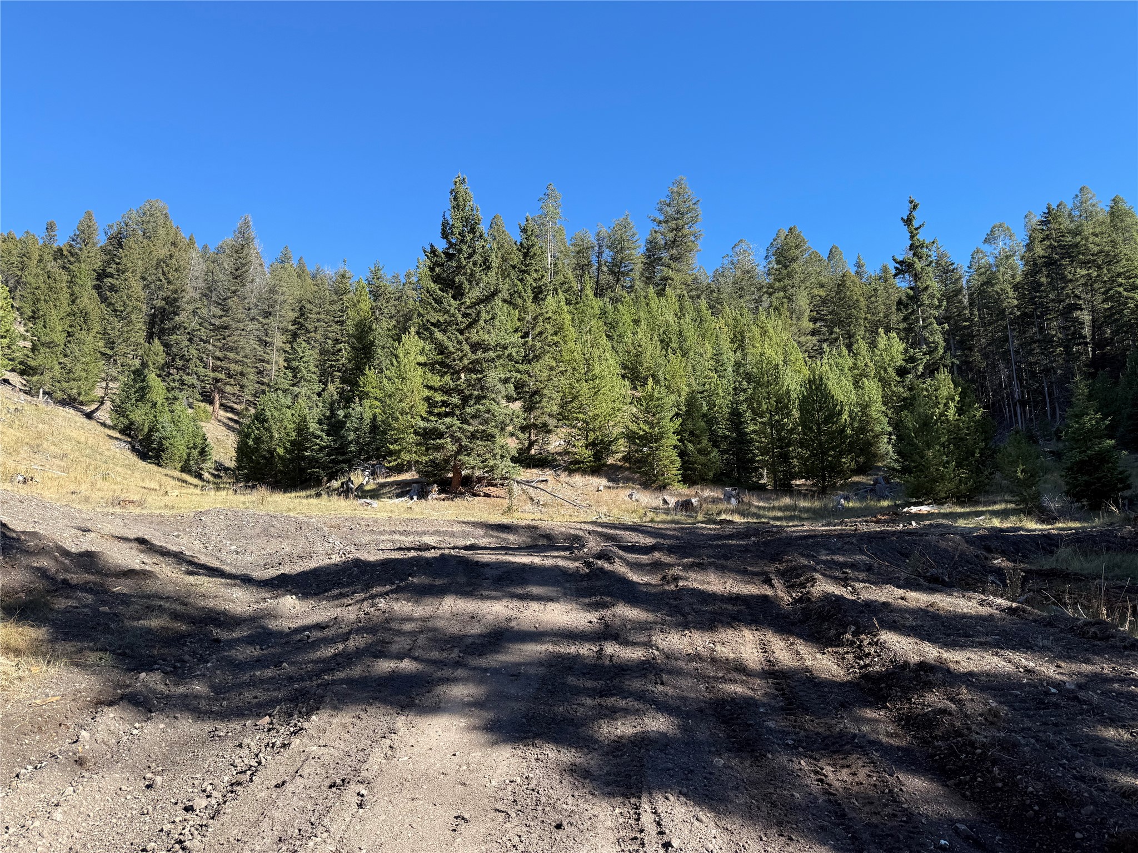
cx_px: 569
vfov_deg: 56.8
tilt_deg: +11.0
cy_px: 426
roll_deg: +2.6
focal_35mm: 24
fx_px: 789
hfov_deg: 71.6
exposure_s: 1/1361
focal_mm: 6.76
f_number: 1.78
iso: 80
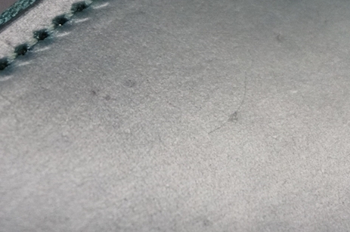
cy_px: 48
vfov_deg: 8.6
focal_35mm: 159
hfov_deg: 12.6
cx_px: 405
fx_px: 1546
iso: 3200
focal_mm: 41
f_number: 5.6
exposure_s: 1/100
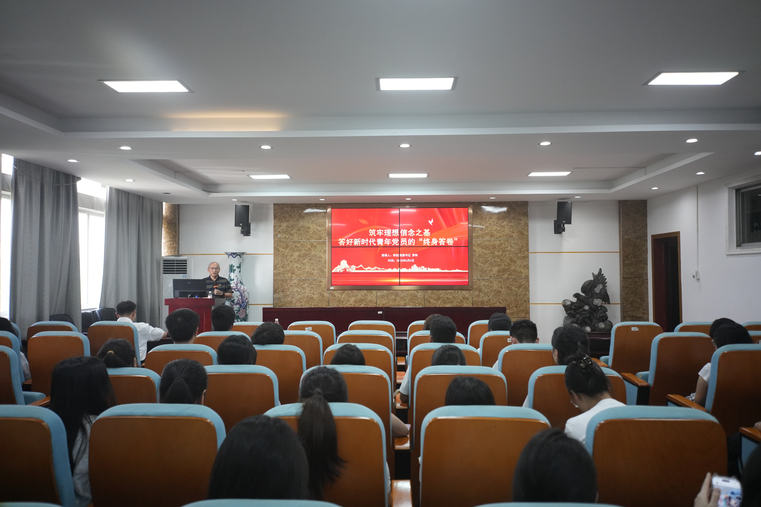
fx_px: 592
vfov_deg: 46.4
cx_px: 380
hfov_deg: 65.5
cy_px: 254
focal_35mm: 28
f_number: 4.5
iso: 3200
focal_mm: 28
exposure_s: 1/320
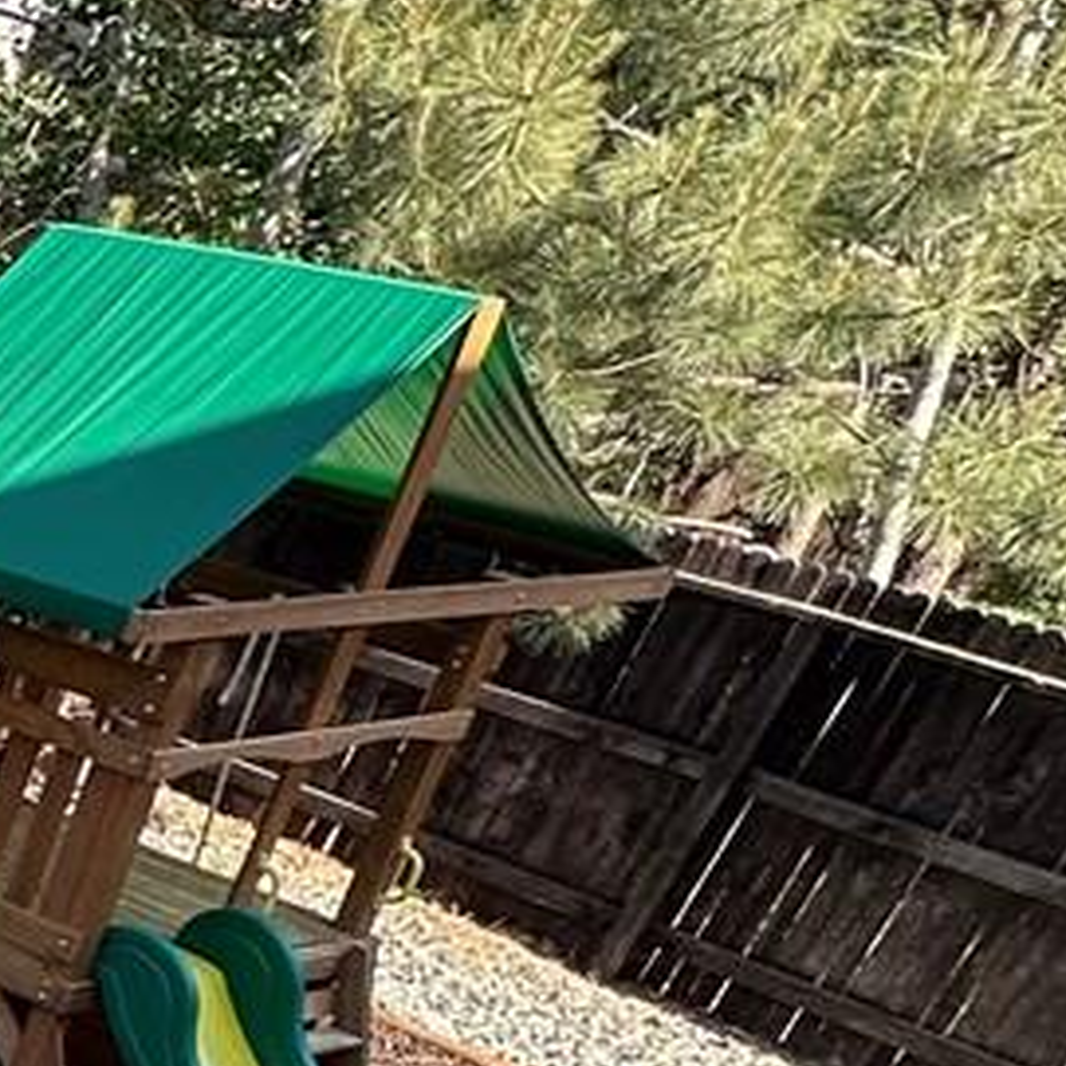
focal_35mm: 73
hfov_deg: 14.0
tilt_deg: -28.8
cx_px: -1629
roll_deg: -4.2
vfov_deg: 22.7
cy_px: 1066
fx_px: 2543
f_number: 2.2
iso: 40
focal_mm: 2.22
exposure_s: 1/373
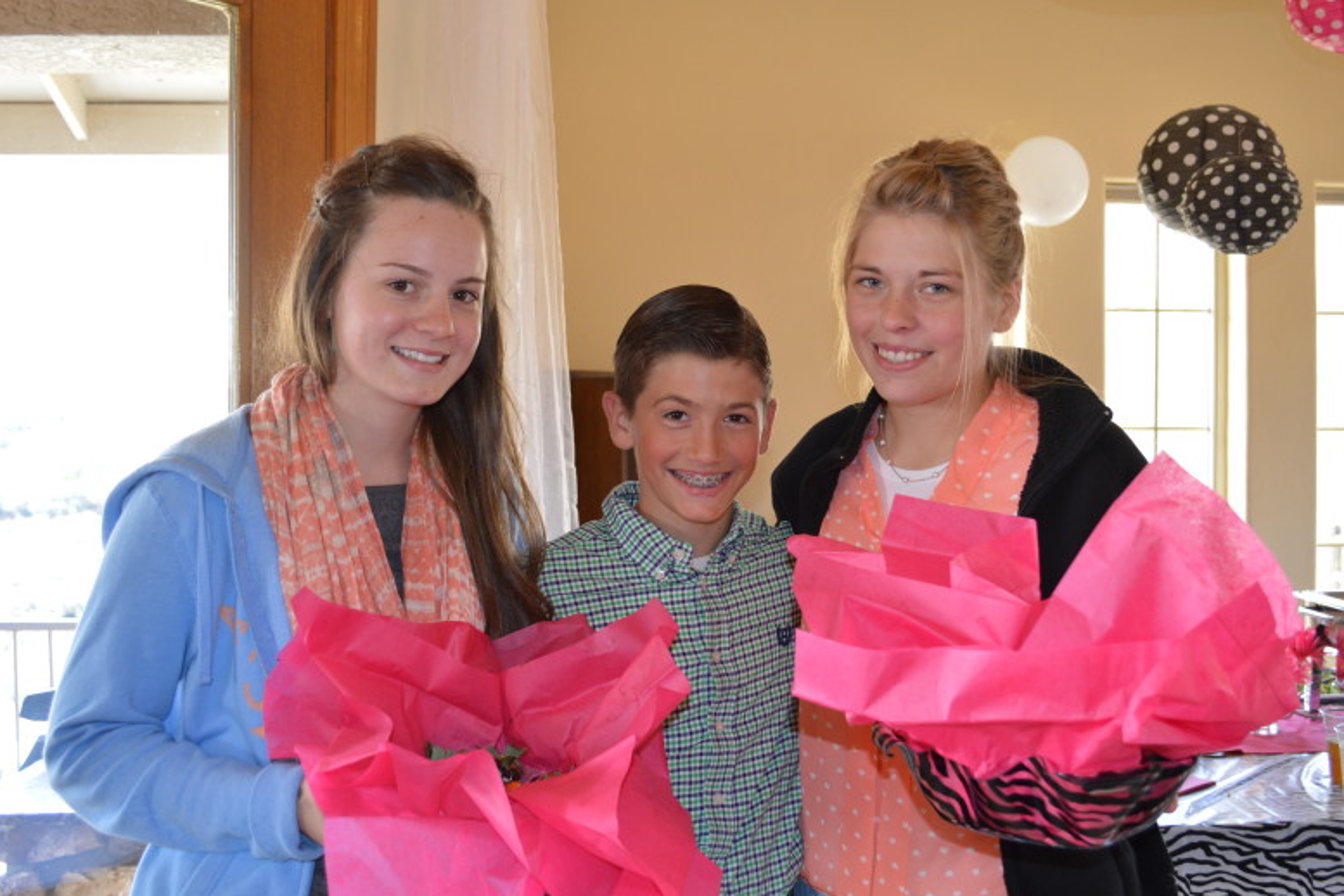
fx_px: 1381
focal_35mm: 37
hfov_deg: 51.9
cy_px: 445
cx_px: 675
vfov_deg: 35.9
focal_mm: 24
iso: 450
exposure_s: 1/60
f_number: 4
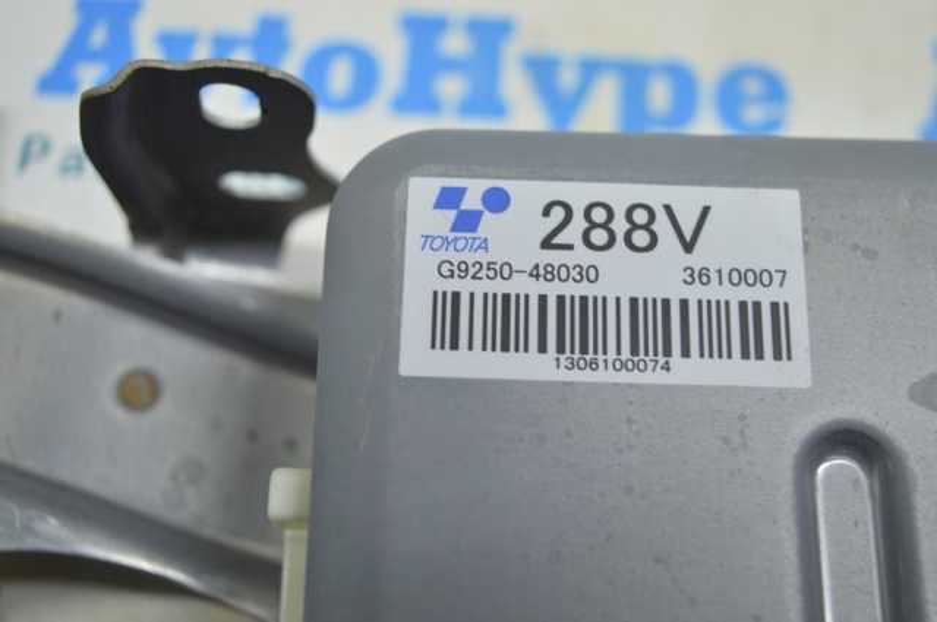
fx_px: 1326
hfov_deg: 38.9
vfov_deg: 26.4
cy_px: 311
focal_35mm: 51
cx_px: 468
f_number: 4.5
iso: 400
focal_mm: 34
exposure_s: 1/40
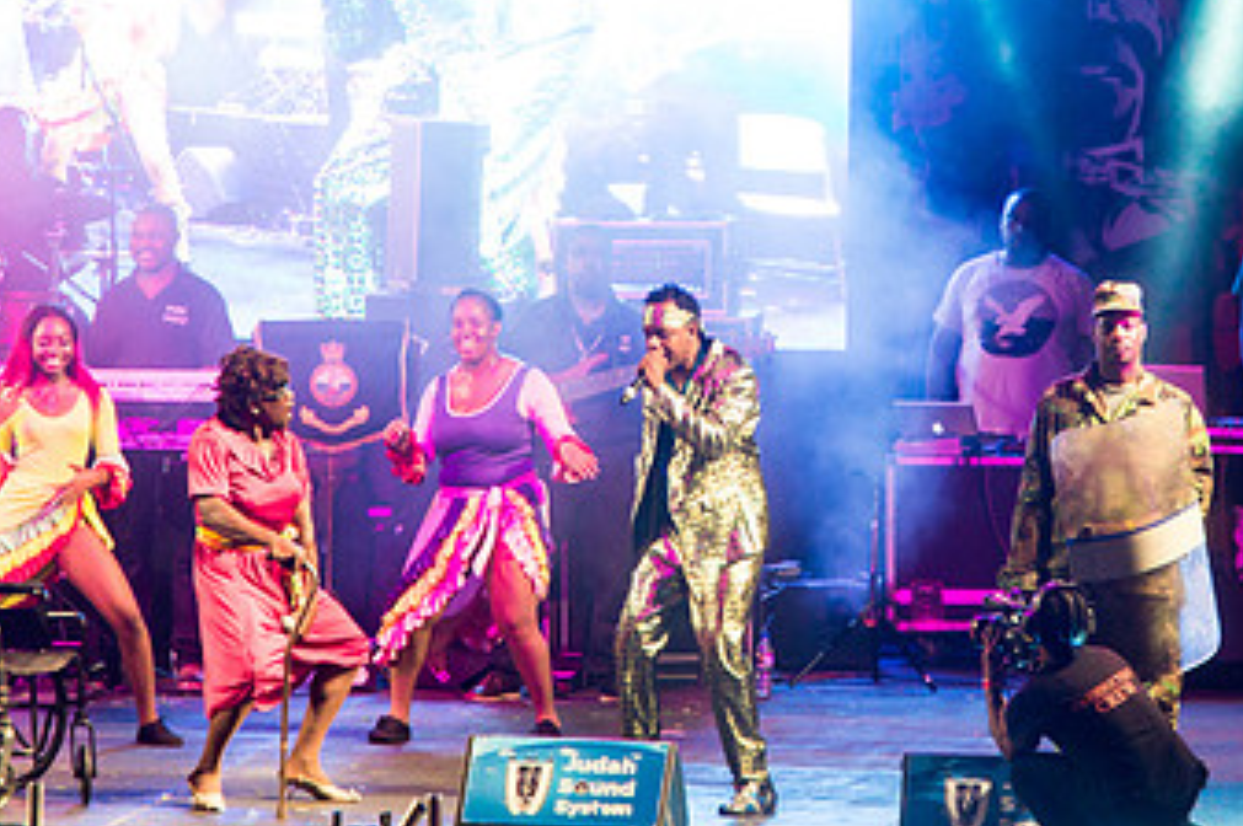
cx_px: 793
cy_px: 243
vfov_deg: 3.0
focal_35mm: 465
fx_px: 16040
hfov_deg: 4.4
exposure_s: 1/160
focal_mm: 270
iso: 3200
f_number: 5.6
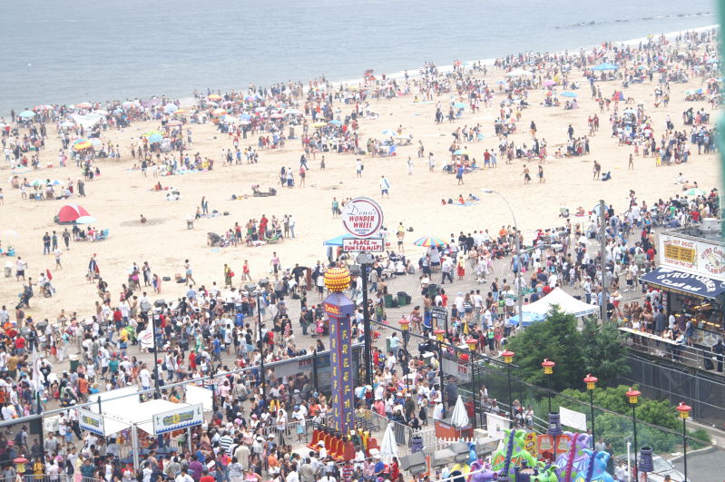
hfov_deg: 19.5
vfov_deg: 13.0
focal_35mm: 105
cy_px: 241
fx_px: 2112
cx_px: 362
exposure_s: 1/45
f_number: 5.6
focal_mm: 70
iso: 100
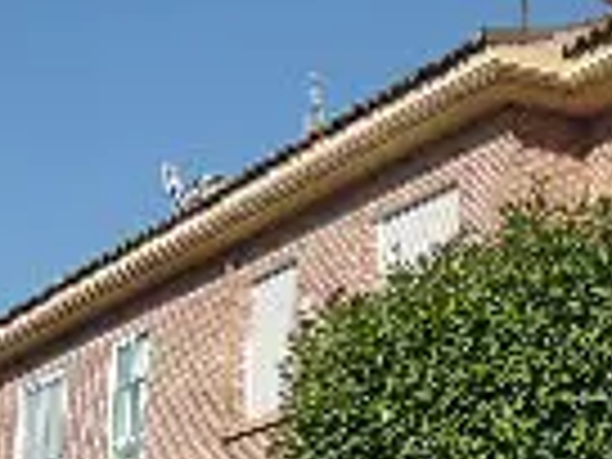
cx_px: 531
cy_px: 428
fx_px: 1998
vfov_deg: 13.0
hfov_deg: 17.2
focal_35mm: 113
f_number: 2.8
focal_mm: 5.1
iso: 80
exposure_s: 1/200
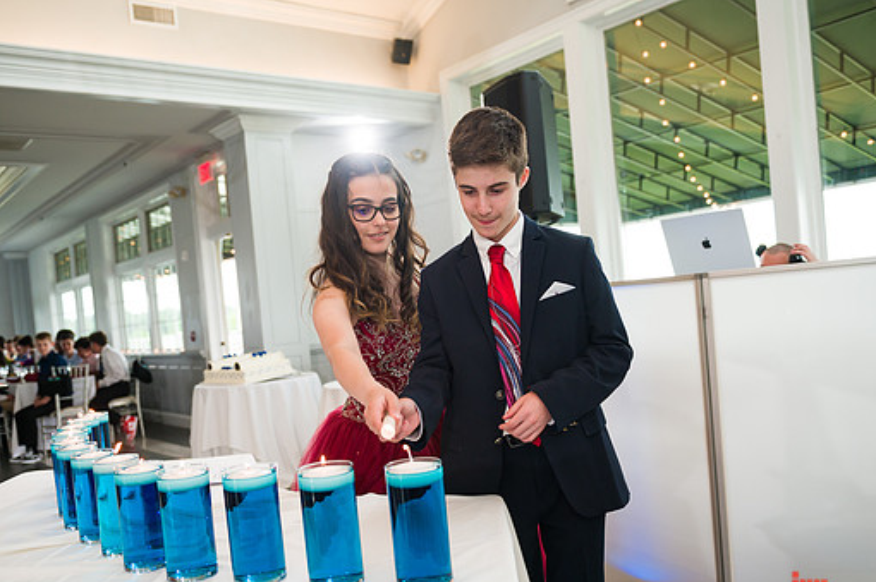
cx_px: 416
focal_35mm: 33
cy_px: 330
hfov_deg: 57.2
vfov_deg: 39.8
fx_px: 802
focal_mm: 29
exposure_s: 1/200
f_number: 4
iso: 400
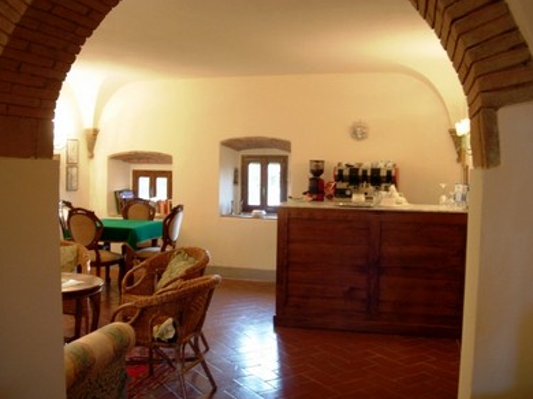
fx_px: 600
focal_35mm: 39
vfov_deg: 36.8
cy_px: 201
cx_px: 269
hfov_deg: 47.9
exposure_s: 1/11.3
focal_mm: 7.8
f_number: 2.8
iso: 64
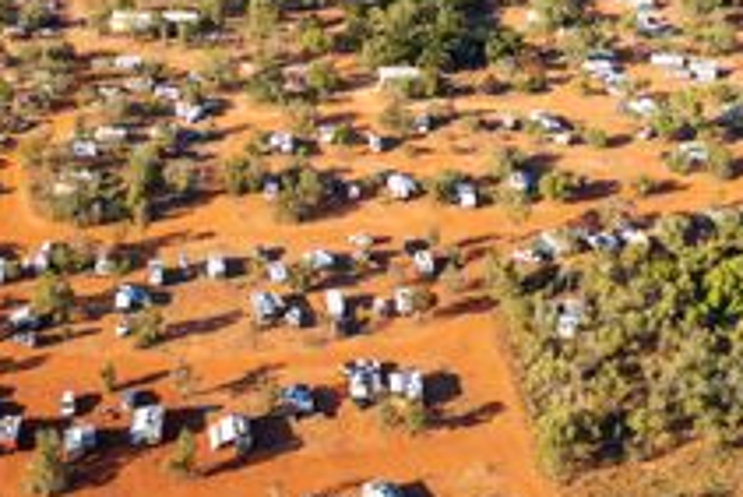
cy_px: 280
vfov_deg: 27.5
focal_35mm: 49
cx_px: 225
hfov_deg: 39.6
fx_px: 1012
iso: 110
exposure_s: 1/730
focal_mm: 8.38
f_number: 2.8
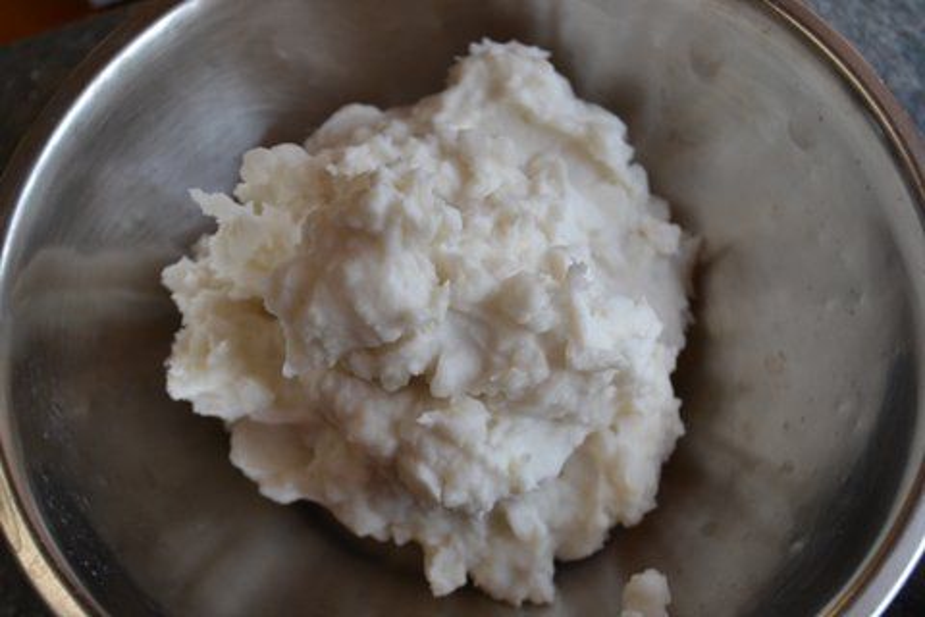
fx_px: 1233
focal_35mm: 48
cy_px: 308
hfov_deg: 41.1
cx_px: 462
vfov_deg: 28.1
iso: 640
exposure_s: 1/60
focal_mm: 32
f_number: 4.8
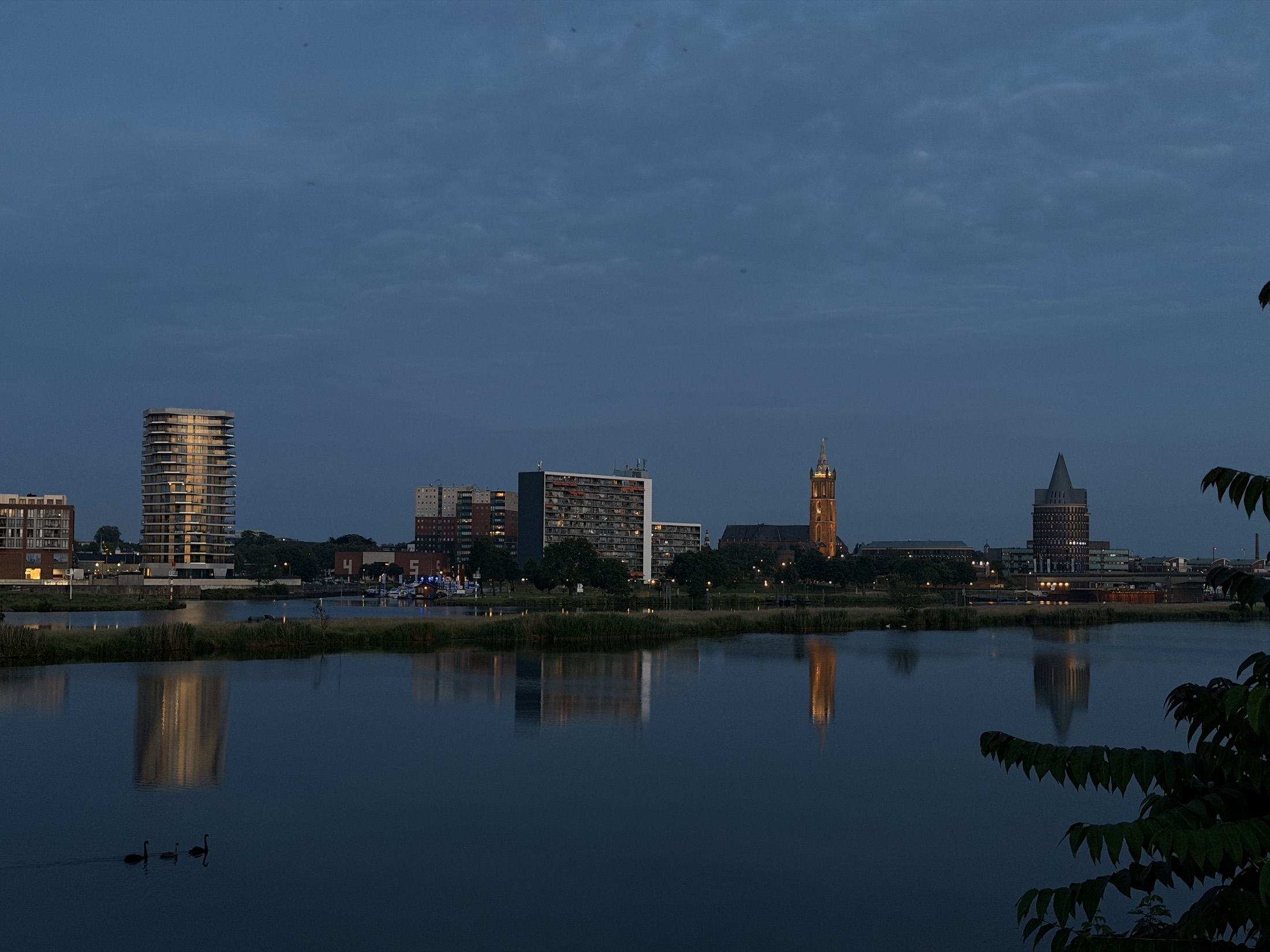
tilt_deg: +2.7
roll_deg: -0.5
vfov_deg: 30.3
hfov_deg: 39.7
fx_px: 1761
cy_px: 476
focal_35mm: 48
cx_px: 635
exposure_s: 1/40
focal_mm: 6.76
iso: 320
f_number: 1.78
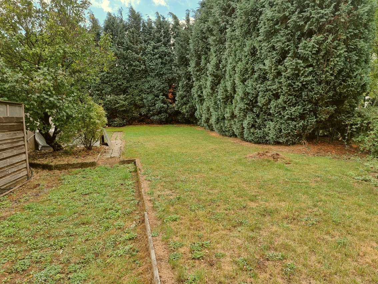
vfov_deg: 56.8
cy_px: 142
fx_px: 262
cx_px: 189
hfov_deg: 71.6
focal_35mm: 24
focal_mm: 6.7
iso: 50
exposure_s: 1/198
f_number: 1.8
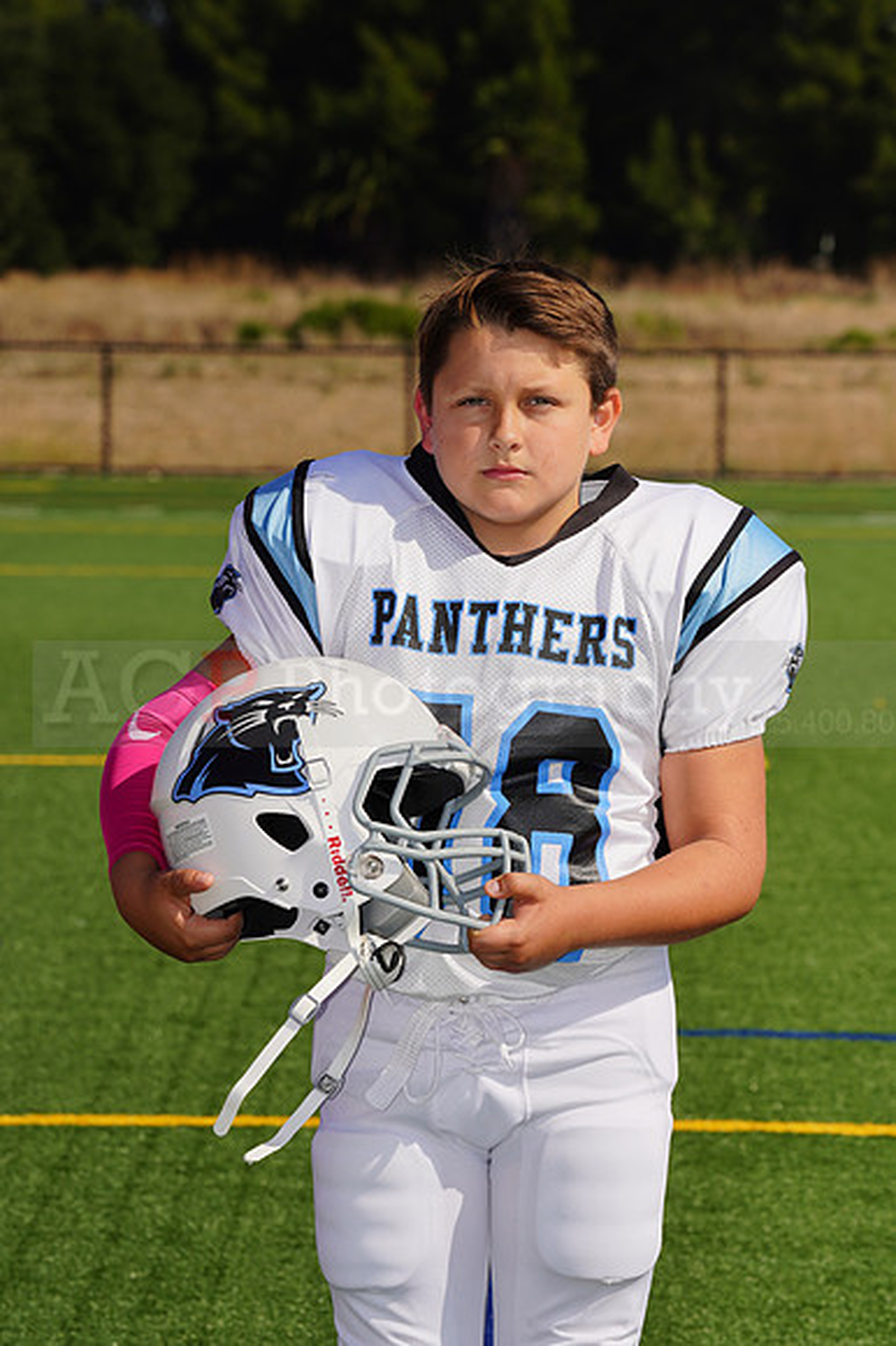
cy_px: 673
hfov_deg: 6.2
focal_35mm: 221
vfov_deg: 9.3
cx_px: 448
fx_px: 8260
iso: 100
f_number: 14
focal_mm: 221
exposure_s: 1/250
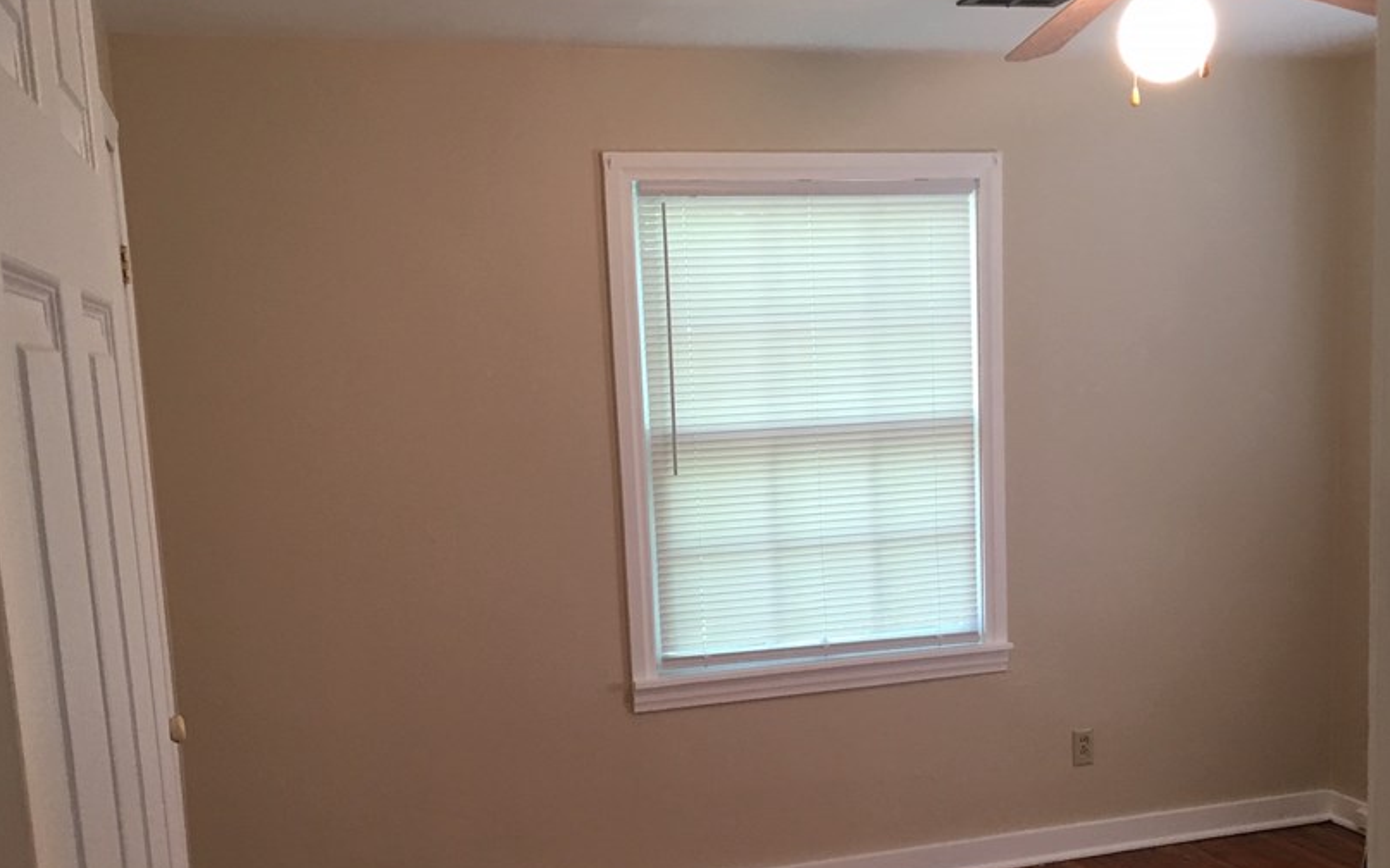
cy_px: 615
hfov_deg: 50.4
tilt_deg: -7.8
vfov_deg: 32.3
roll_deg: +1.8
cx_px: 735
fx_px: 1477
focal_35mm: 39
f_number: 2.2
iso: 50
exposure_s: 1/15
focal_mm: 4.15
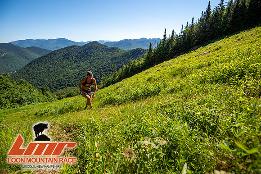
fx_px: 116
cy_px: 87
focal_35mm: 16
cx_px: 130
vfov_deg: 73.7
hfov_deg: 96.8
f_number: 5
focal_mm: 16
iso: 100
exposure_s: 1/500
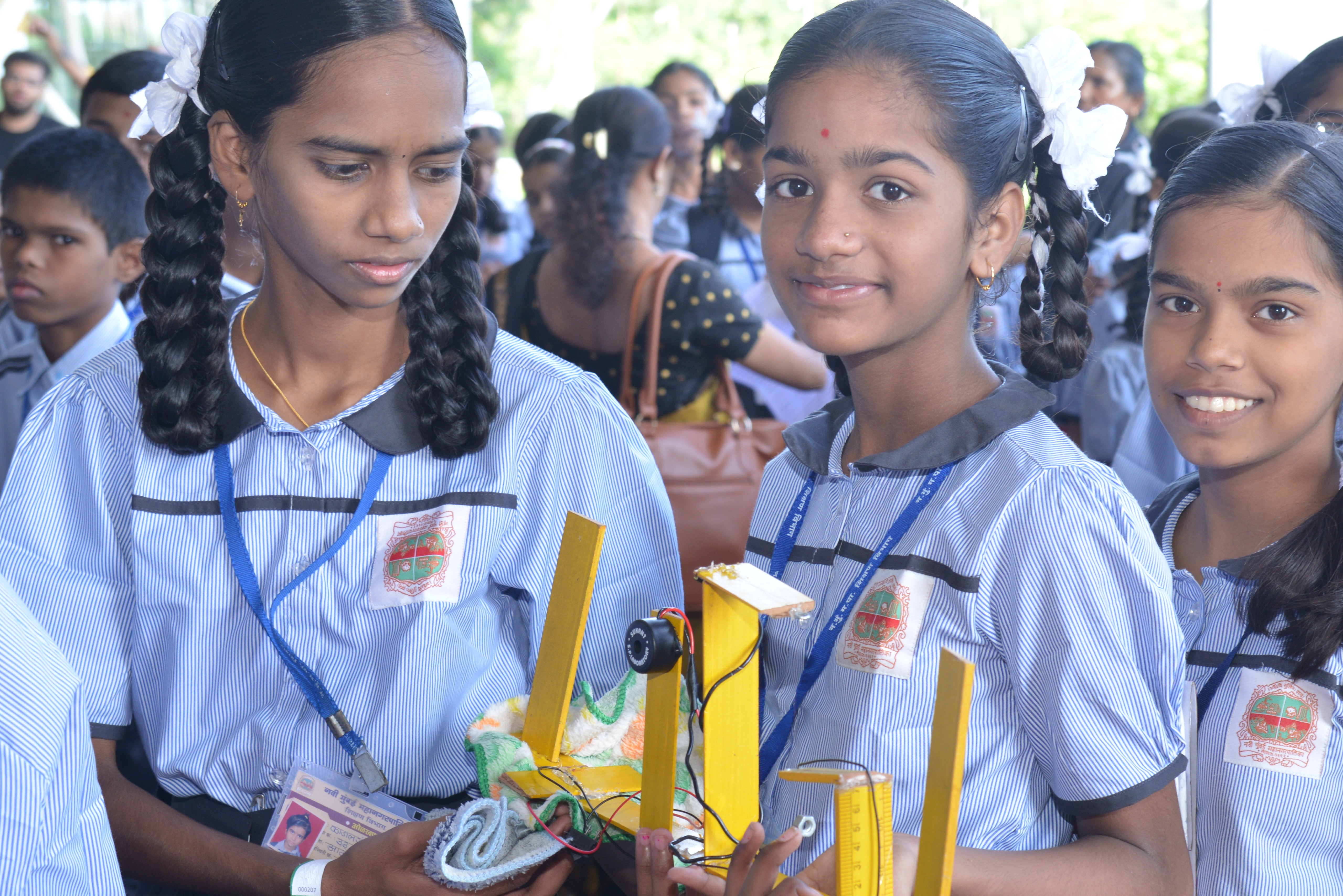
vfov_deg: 19.7
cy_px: 548
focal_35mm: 69
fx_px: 2575
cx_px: 869
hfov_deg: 29.1
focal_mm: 48
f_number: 5.6
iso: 640
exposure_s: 1/100
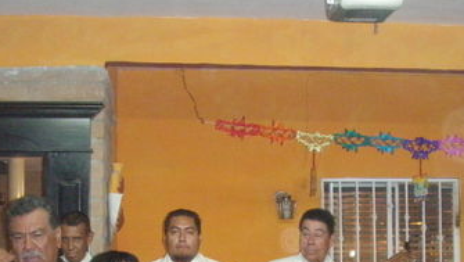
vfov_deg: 15.0
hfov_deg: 26.8
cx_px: 231
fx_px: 973
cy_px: 281
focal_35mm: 79
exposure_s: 1/30
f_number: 3.5
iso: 640
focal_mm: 6.7
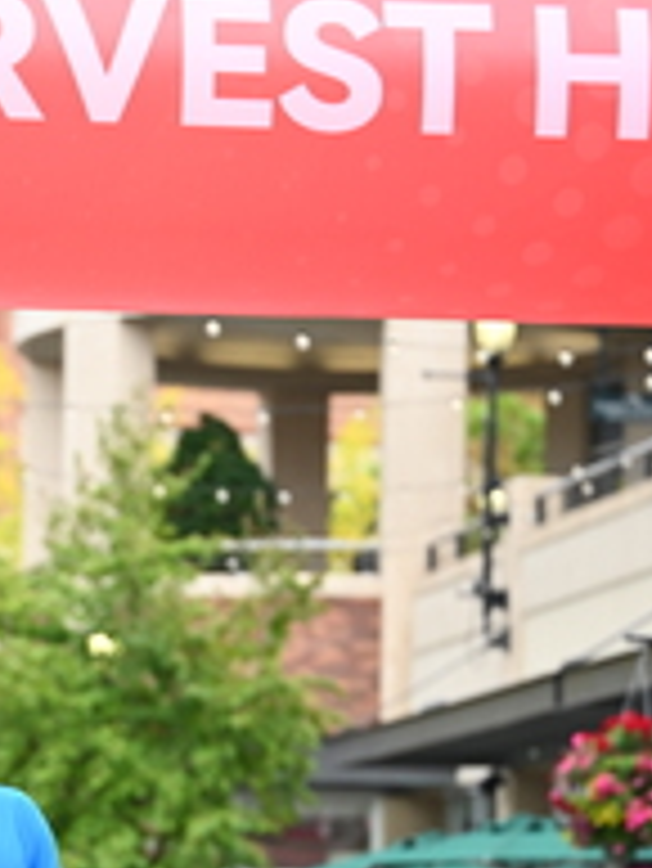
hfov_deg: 7.4
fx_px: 5017
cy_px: 706
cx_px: -79
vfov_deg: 9.9
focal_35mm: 200
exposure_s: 1/1600
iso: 640
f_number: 2.8
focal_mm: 73
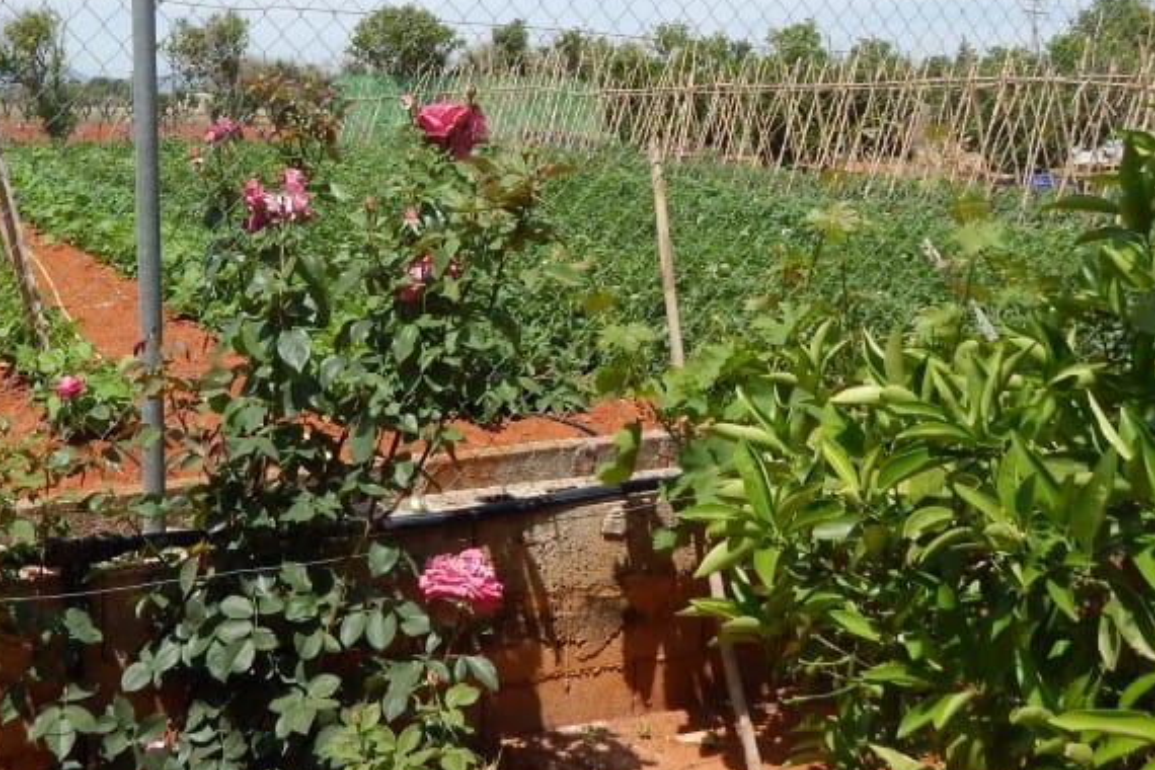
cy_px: 213
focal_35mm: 43
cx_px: 426
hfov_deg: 45.0
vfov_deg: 30.8
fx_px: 1379
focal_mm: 4
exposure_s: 1/1500
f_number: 3
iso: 125
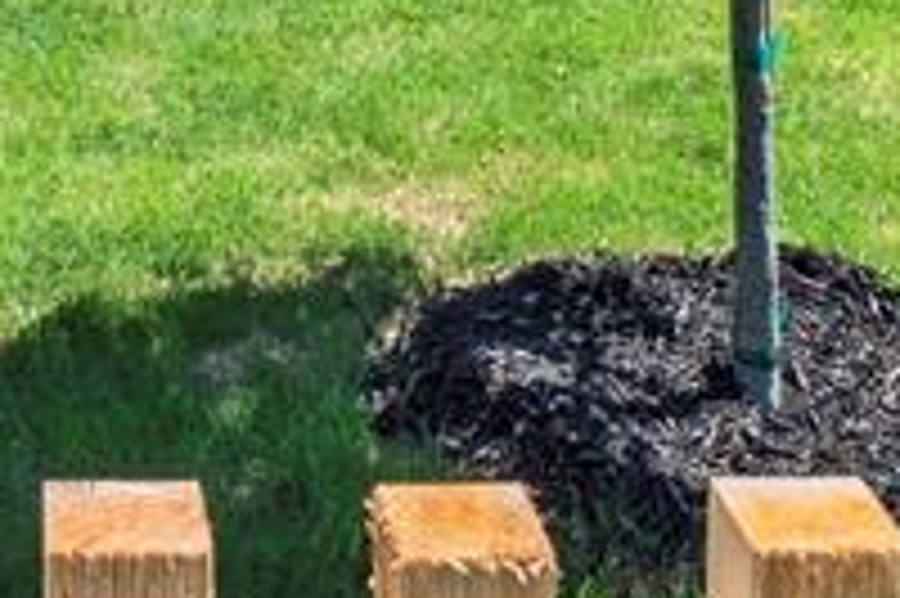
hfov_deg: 21.7
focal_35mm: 92
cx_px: 108
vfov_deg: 12.4
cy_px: -719
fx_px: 2298
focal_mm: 12
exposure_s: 1/1000
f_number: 11
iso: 200
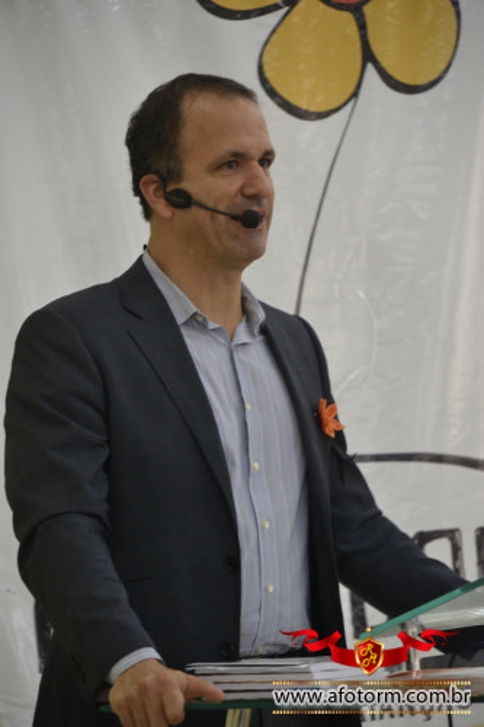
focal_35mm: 202
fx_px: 4086
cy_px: 364
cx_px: 242
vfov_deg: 10.2
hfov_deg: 6.8
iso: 1600
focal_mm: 135
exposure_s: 1/80
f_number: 5.6
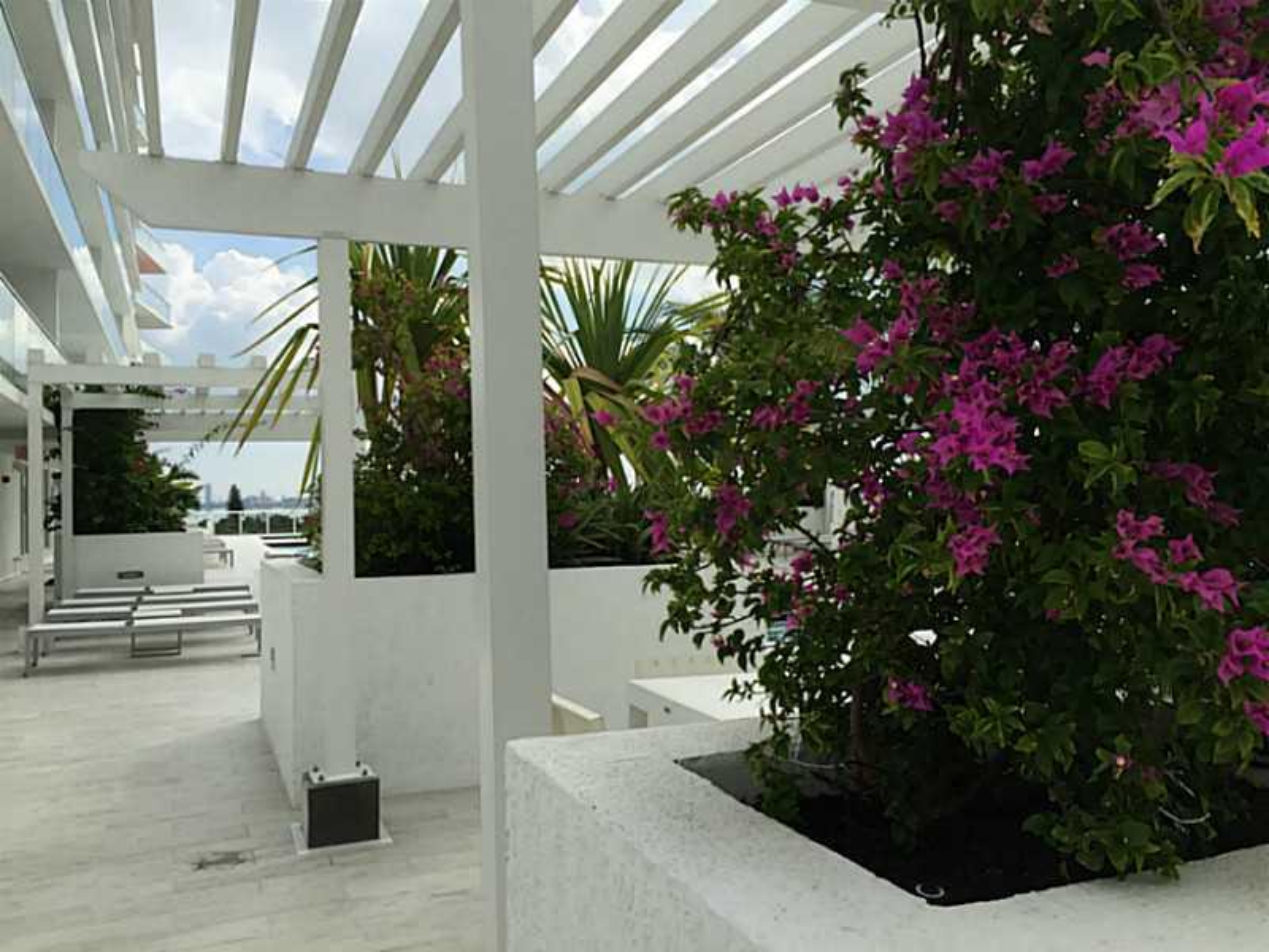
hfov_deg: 61.7
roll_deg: +0.9
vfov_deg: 48.2
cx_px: 634
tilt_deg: +1.9
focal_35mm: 29
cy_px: 476
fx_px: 1063
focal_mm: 4.15
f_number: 2.2
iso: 32
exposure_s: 1/2639
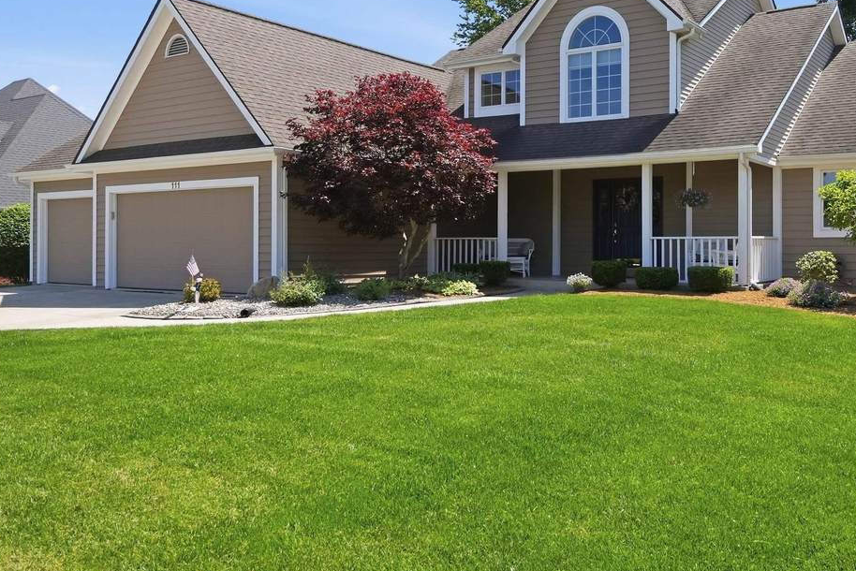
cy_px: 191
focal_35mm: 35
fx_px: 832
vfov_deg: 37.5
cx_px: 540
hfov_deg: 53.8
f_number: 4.5
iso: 1000
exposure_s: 1/5000
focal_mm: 17
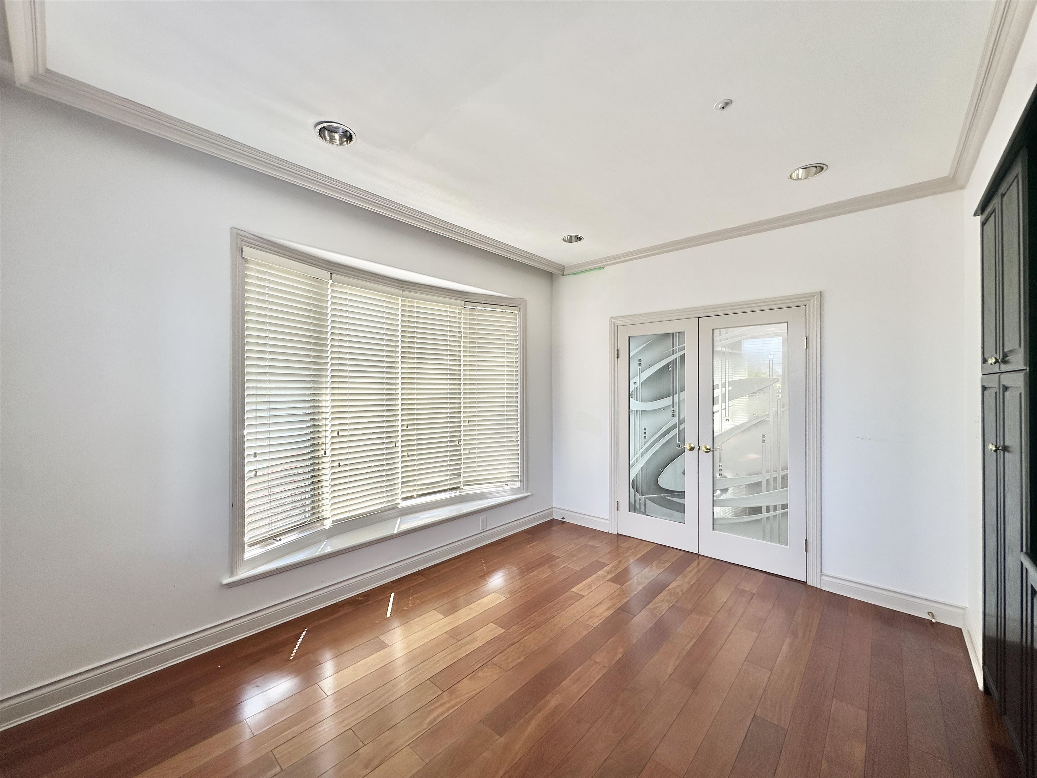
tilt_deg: +0.5
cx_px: 518
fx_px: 419
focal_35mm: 14
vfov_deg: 85.7
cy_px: 389
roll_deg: +0.6
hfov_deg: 102.1
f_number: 2.2
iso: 40
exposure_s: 1/148
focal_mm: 2.22
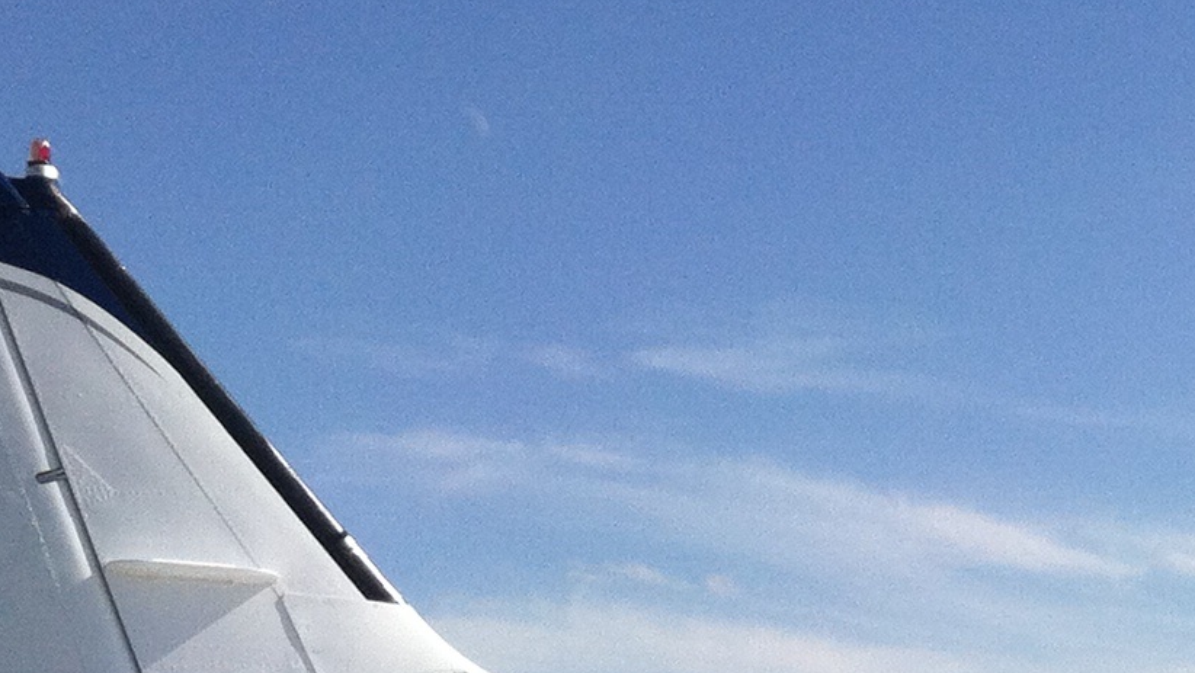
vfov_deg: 9.5
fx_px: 3804
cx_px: 1669
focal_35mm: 120
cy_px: 1273
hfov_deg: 16.6
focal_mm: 3.85
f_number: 2.8
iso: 80
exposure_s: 1/1579
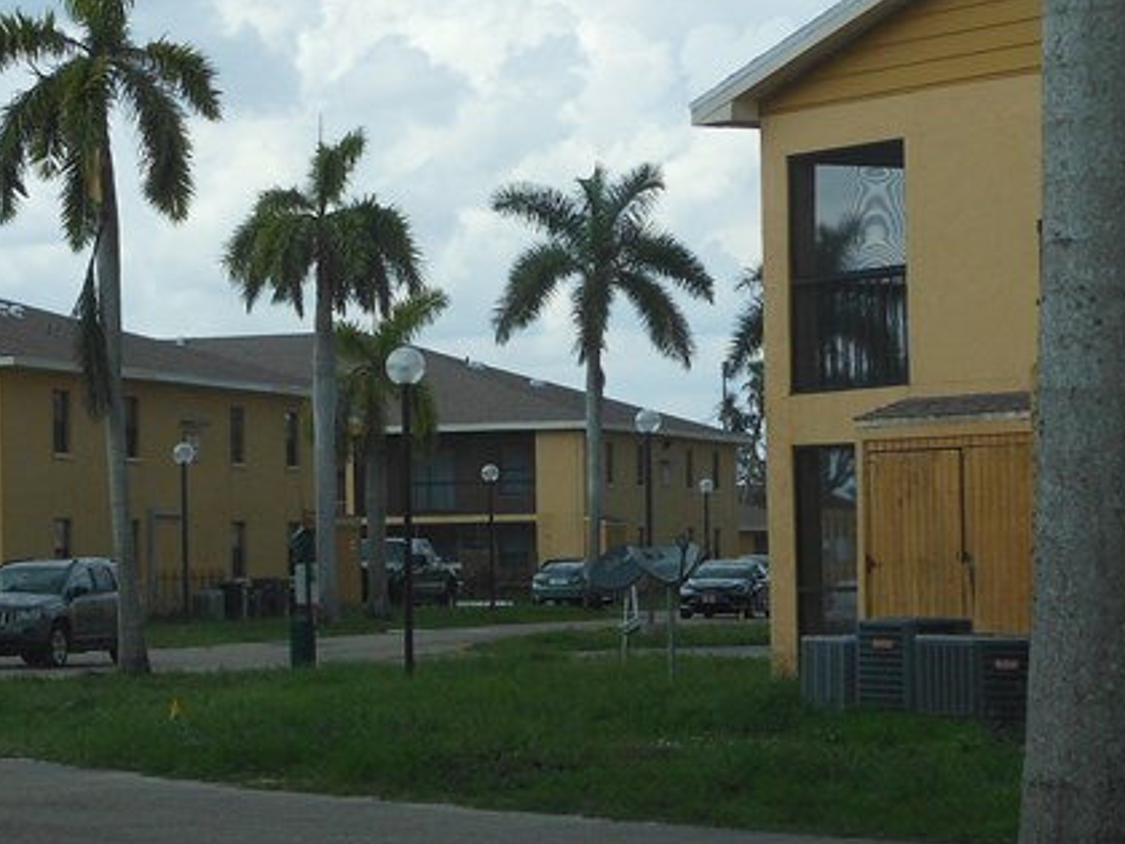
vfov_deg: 12.1
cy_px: 423
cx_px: 27
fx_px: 3965
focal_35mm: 122
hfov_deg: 15.9
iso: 80
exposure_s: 1/500
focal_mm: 8.9
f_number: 4
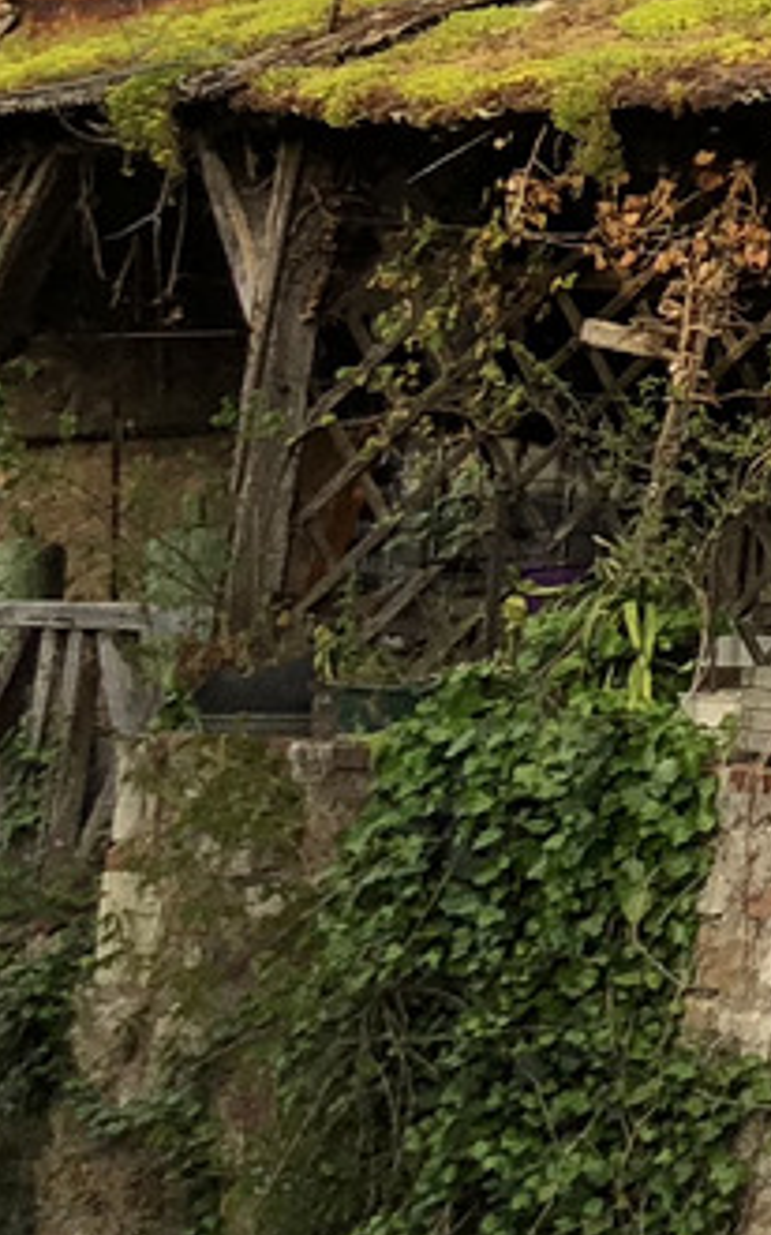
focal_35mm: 144
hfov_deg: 7.7
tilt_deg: +11.1
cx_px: 2496
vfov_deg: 14.1
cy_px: -240
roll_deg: -0.7
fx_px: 4845
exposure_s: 1/448
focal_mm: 4
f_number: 1.8
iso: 20
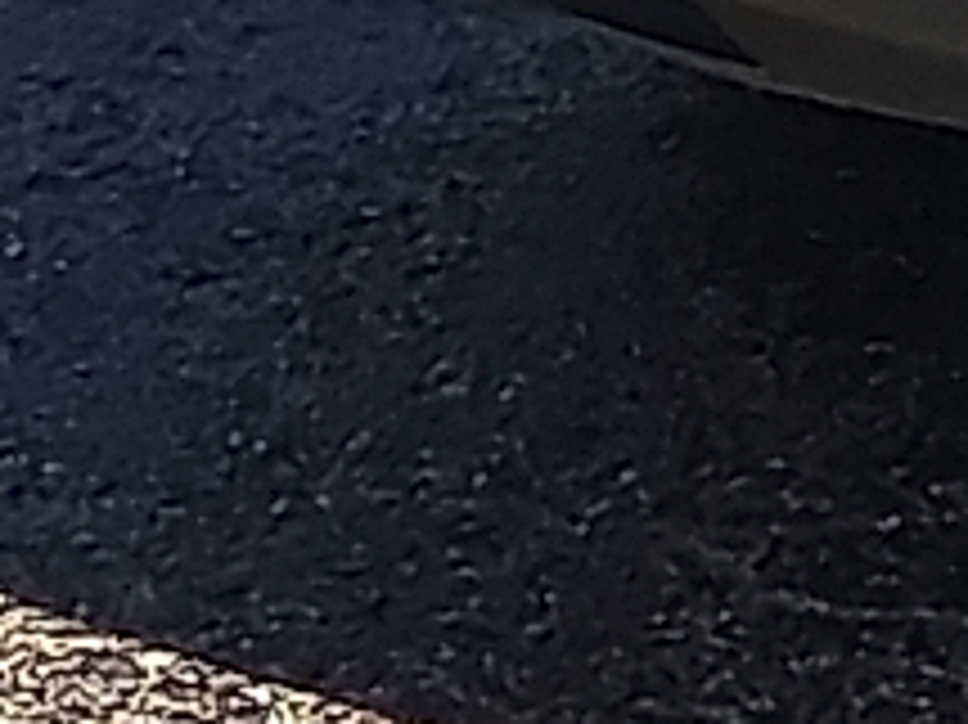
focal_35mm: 350
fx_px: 9782
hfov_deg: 5.3
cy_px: -1448
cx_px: 2994
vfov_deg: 4.1
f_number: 1.8
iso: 25
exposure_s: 1/1667
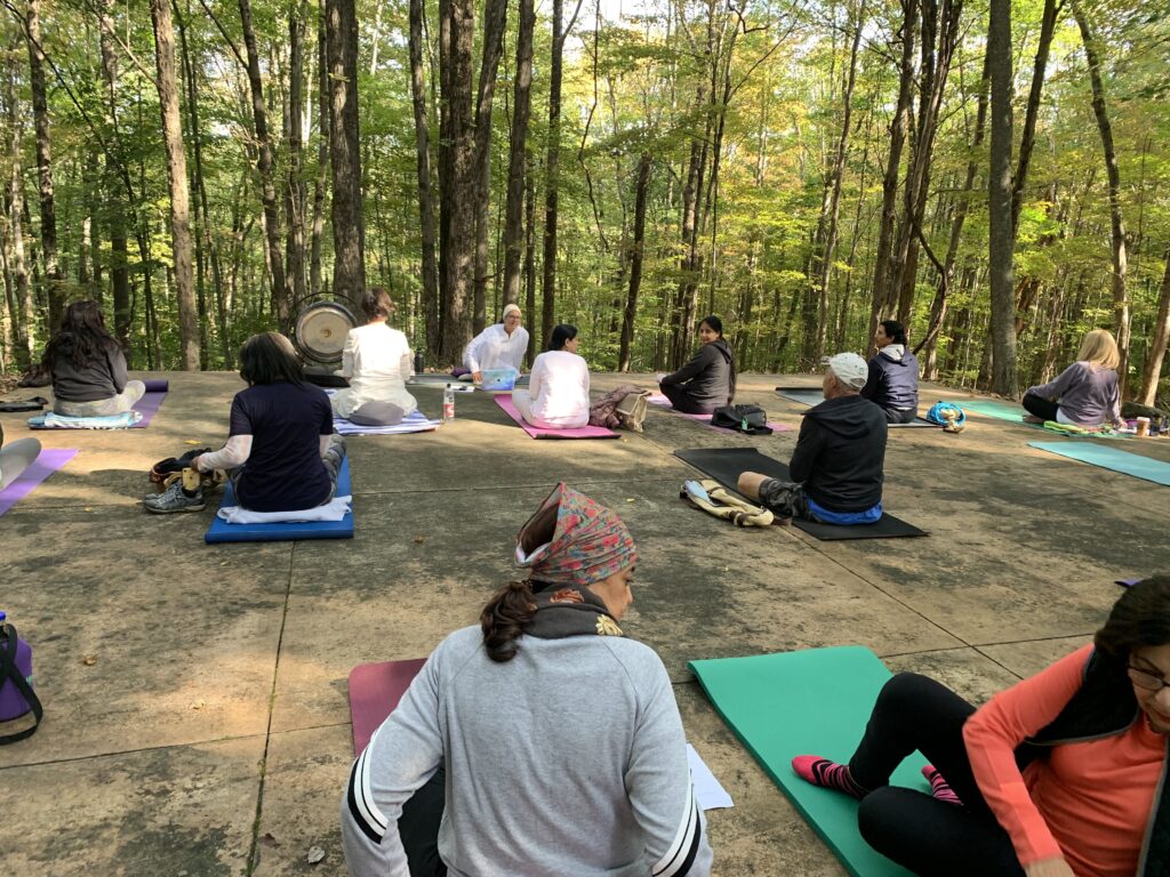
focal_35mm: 26
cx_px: 585
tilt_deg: -12.8
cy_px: 438
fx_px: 879
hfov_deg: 67.3
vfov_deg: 53.1
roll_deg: -3.0
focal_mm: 4.25
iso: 100
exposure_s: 1/114
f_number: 1.8
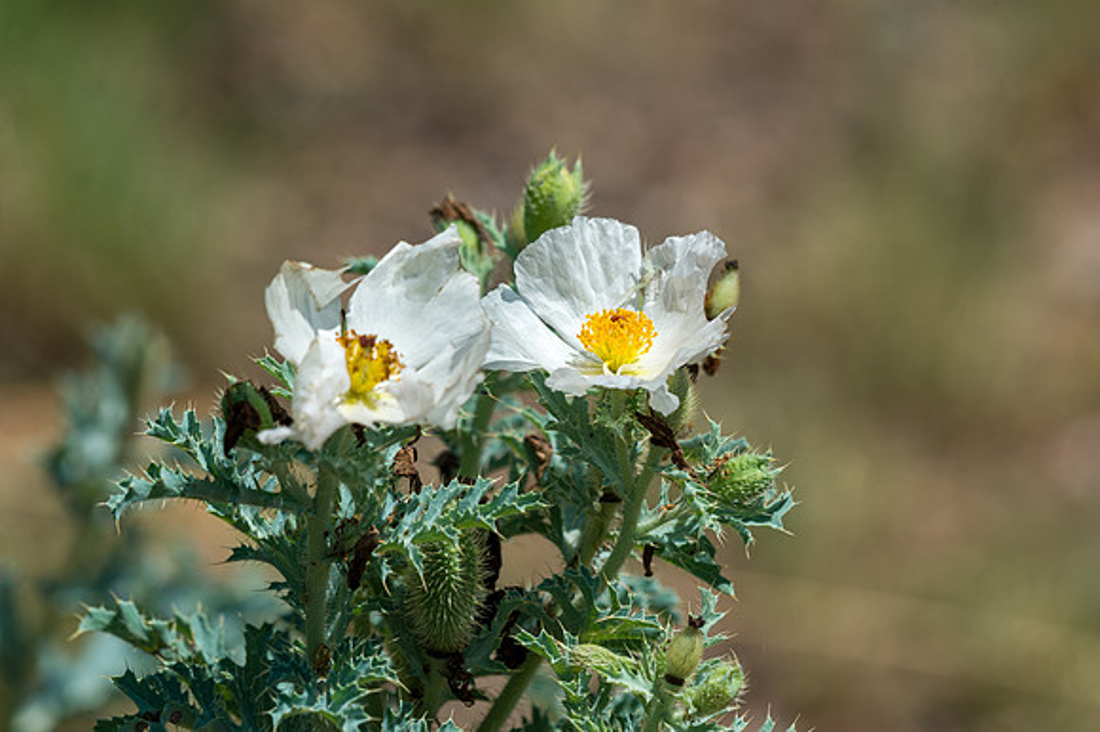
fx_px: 15268
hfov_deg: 4.1
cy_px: 366
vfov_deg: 2.7
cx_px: 550
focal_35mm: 500
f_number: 8
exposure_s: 1/1000
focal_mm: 500
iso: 280
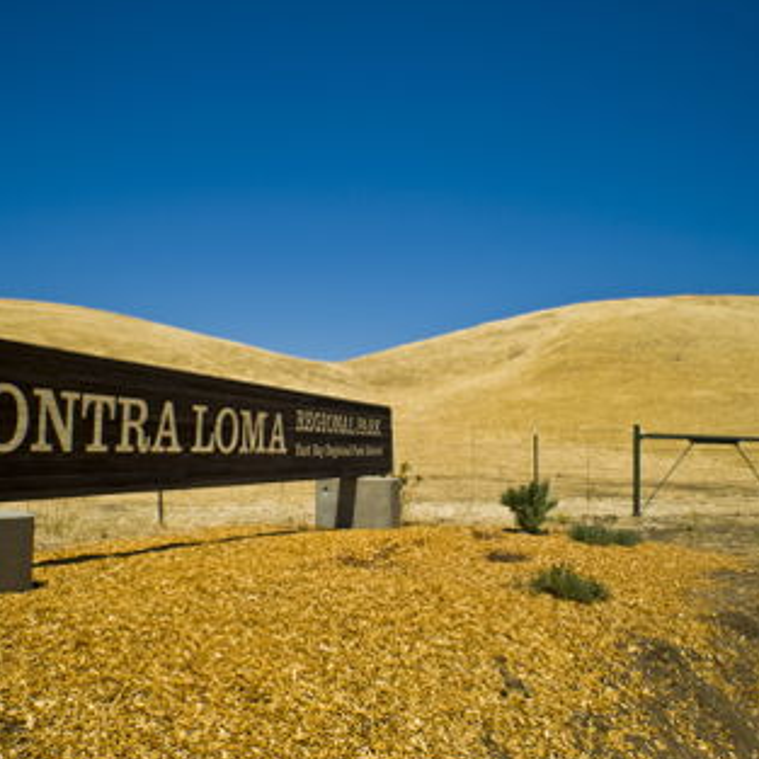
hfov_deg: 39.1
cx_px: 347
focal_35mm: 43
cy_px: 382
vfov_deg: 39.2
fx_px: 1067
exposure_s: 1/2000
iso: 125
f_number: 4
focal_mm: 22
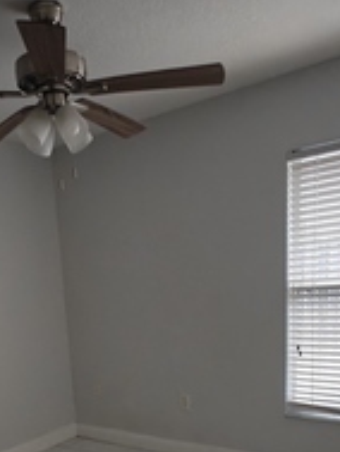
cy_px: 390
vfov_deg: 46.2
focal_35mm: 37
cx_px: 92
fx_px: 484
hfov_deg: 37.9
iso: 3200
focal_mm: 2.62
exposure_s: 1/20
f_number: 2.2
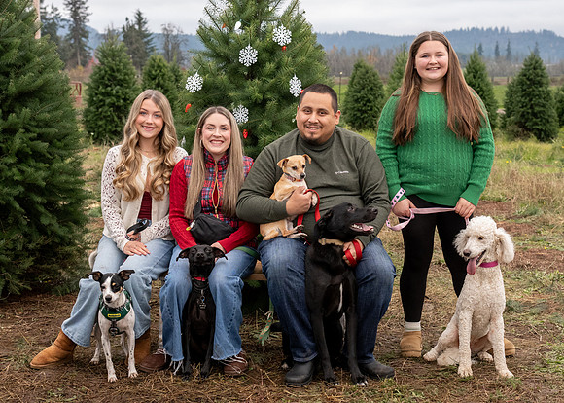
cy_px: 220
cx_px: 327
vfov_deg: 23.9
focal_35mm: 59
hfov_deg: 32.9
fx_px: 952
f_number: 4
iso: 2000
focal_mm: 35
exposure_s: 1/400
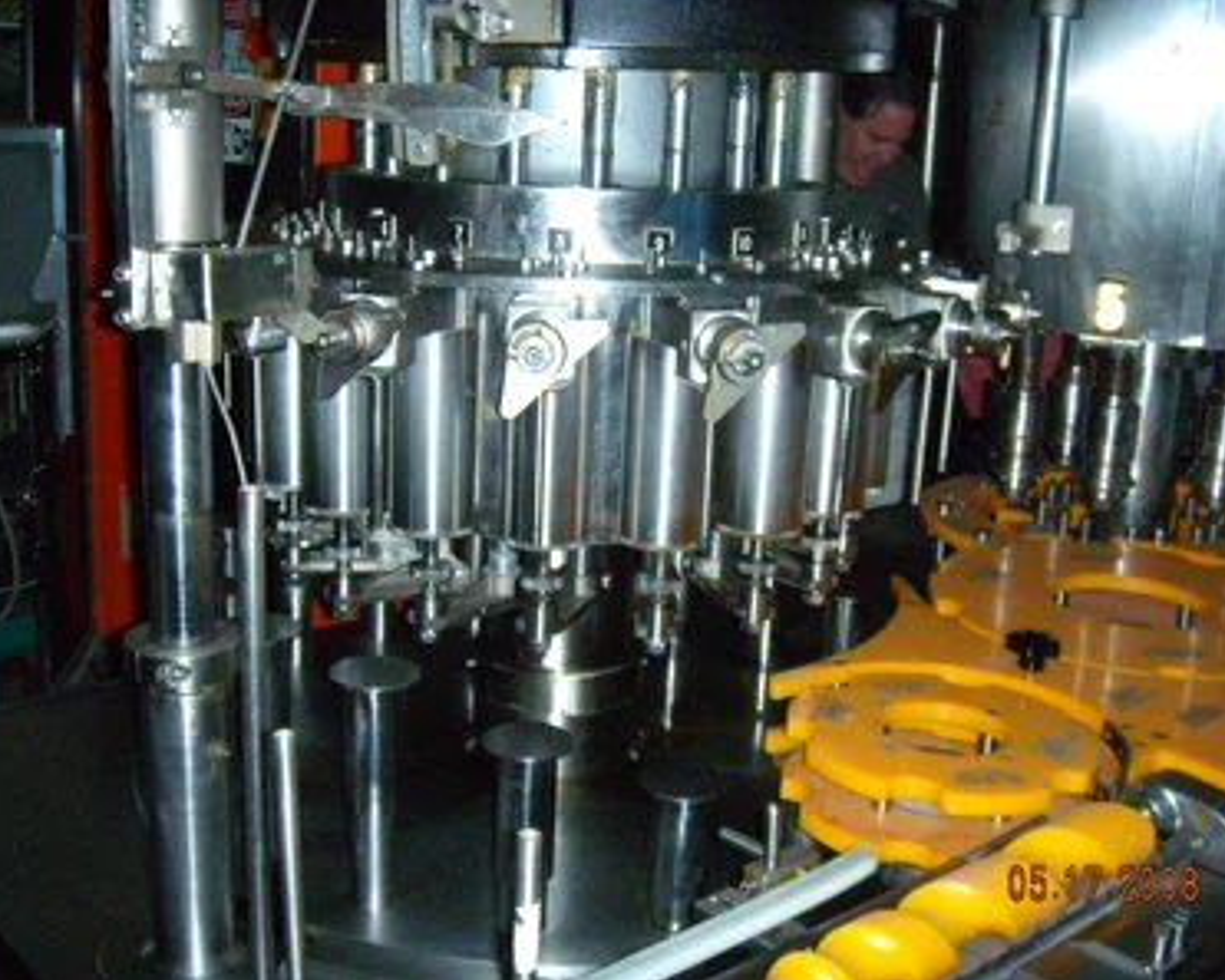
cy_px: 492
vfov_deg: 37.4
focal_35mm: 40
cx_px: 594
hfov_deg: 45.8
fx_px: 1451
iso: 400
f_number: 3.5
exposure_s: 1/60.2
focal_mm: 6.4
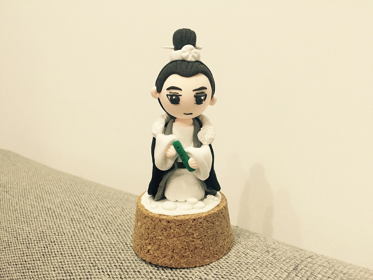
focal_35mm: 29
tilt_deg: -4.6
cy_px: 140
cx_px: 186
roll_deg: -2.8
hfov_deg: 61.7
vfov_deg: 48.2
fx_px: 312
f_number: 2.2
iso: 250
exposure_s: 1/25
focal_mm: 4.15
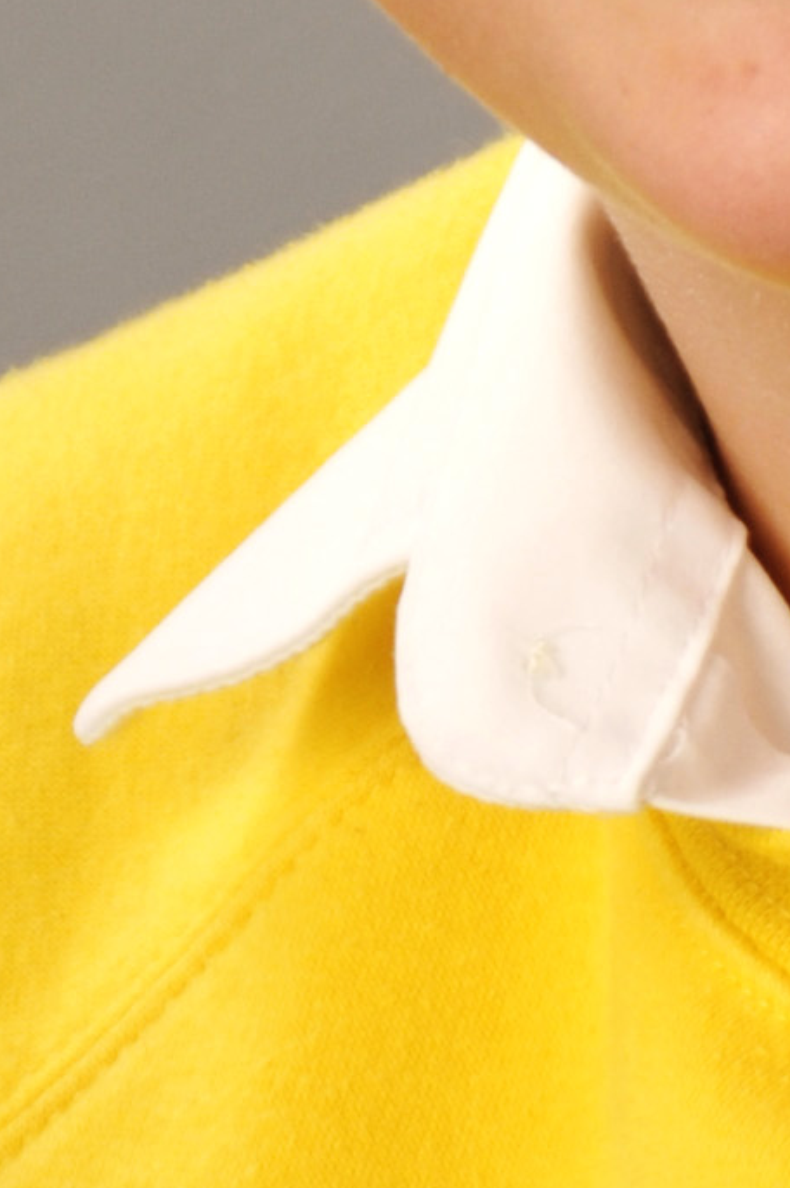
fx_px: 24736
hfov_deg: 1.8
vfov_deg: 2.8
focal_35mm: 750
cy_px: 216
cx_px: 1254
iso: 200
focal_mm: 80
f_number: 7.1
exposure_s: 1/200
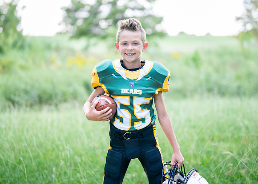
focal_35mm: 60
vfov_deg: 23.5
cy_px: 81
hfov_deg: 32.5
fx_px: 442
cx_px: 139
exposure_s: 1/1250
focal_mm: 50
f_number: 1.2
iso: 320
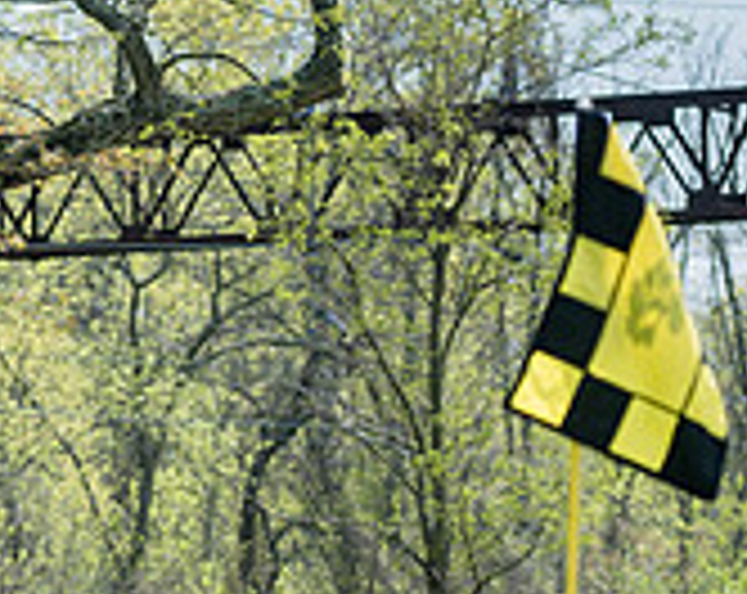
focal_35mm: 263
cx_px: -333
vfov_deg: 5.8
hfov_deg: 7.3
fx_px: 5801
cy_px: 731
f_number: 3.5
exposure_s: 1/500
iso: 100
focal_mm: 80
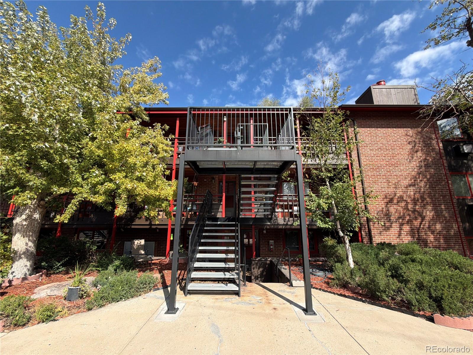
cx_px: 236
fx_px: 191
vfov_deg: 85.7
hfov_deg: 102.1
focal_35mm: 14
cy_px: 178
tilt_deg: +13.2
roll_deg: -0.1
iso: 40
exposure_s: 1/770
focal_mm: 2.22
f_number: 2.2
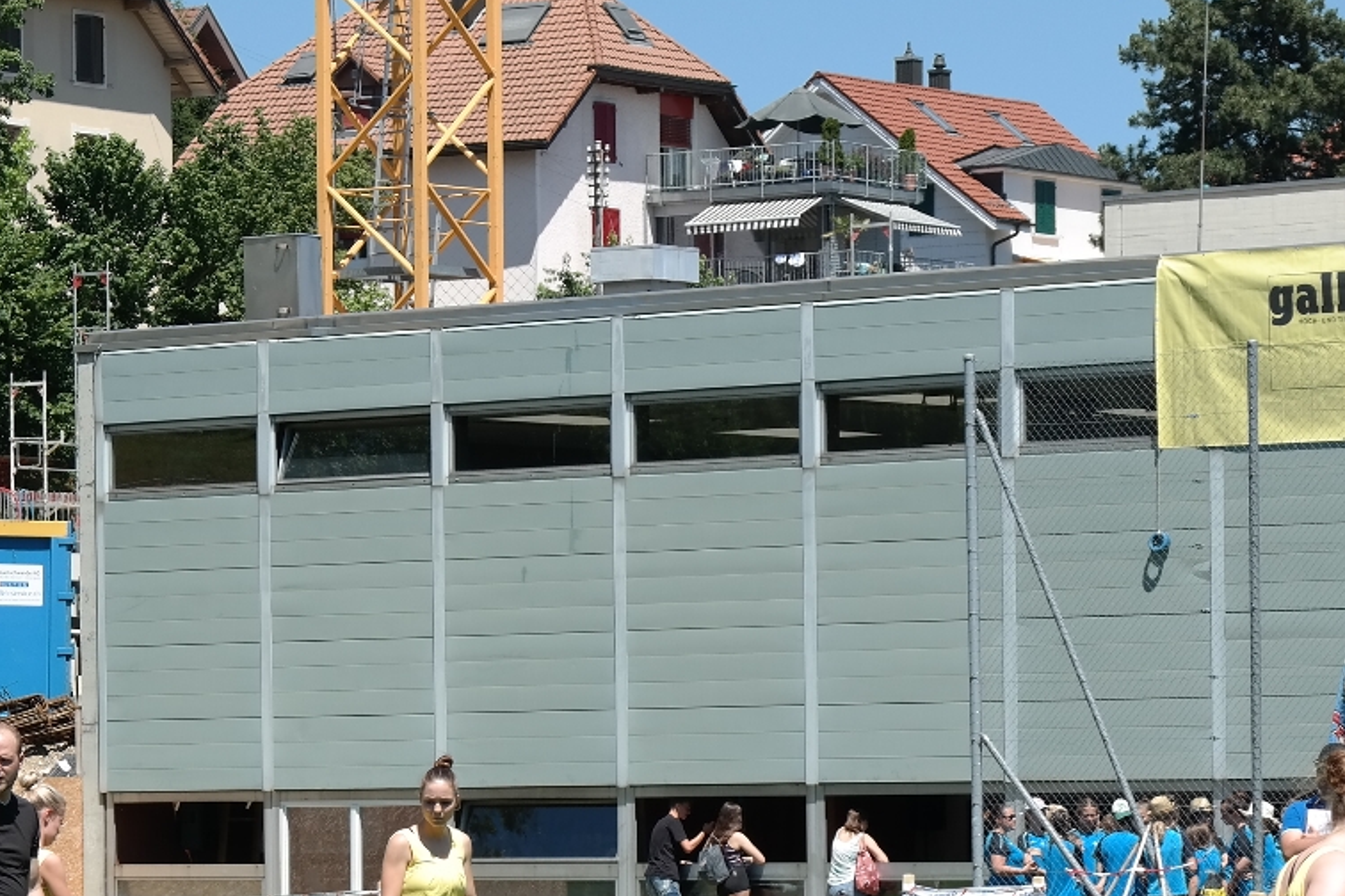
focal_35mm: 163
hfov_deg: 12.6
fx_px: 6089
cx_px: 315
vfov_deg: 8.4
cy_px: 921
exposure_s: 1/320
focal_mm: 50
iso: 100
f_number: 5.6
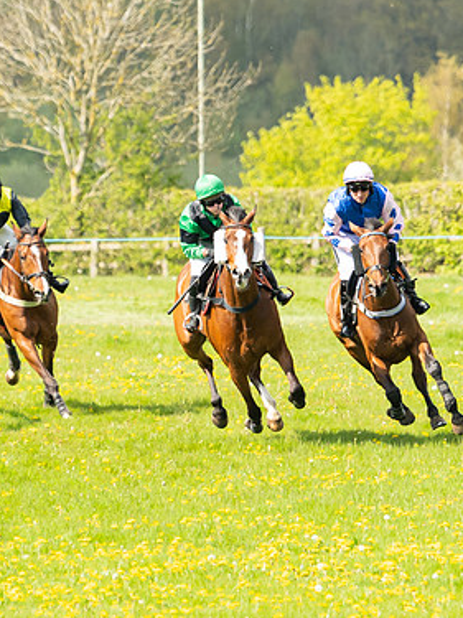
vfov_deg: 3.1
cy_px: 358
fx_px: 11491
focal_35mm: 644
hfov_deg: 2.3
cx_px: 298
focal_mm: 200
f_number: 4
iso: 200
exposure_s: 1/1000
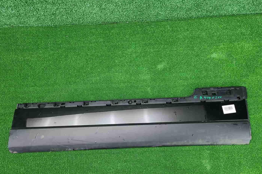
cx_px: 129
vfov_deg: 46.3
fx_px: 204
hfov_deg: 65.5
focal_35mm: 28
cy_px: 99
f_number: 1.8
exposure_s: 1/50
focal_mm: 5.4
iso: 194
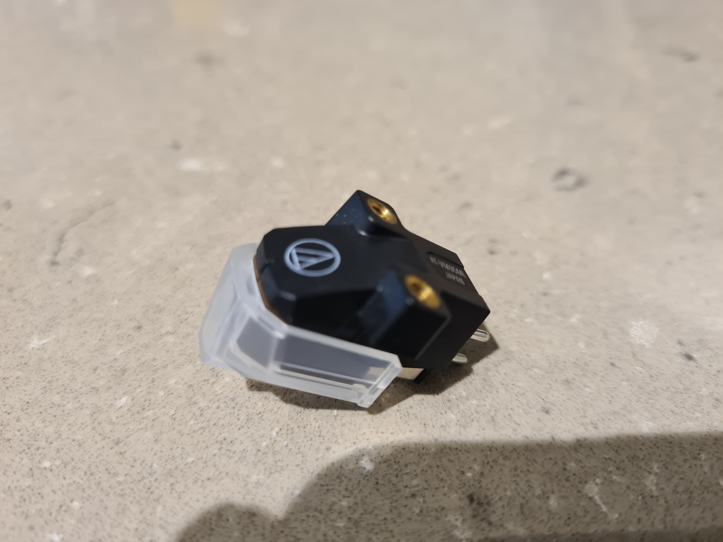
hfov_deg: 67.3
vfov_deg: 53.1
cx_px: 362
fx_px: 543
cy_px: 271
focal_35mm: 26
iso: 250
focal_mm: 5.4
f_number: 1.8
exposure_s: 1/50
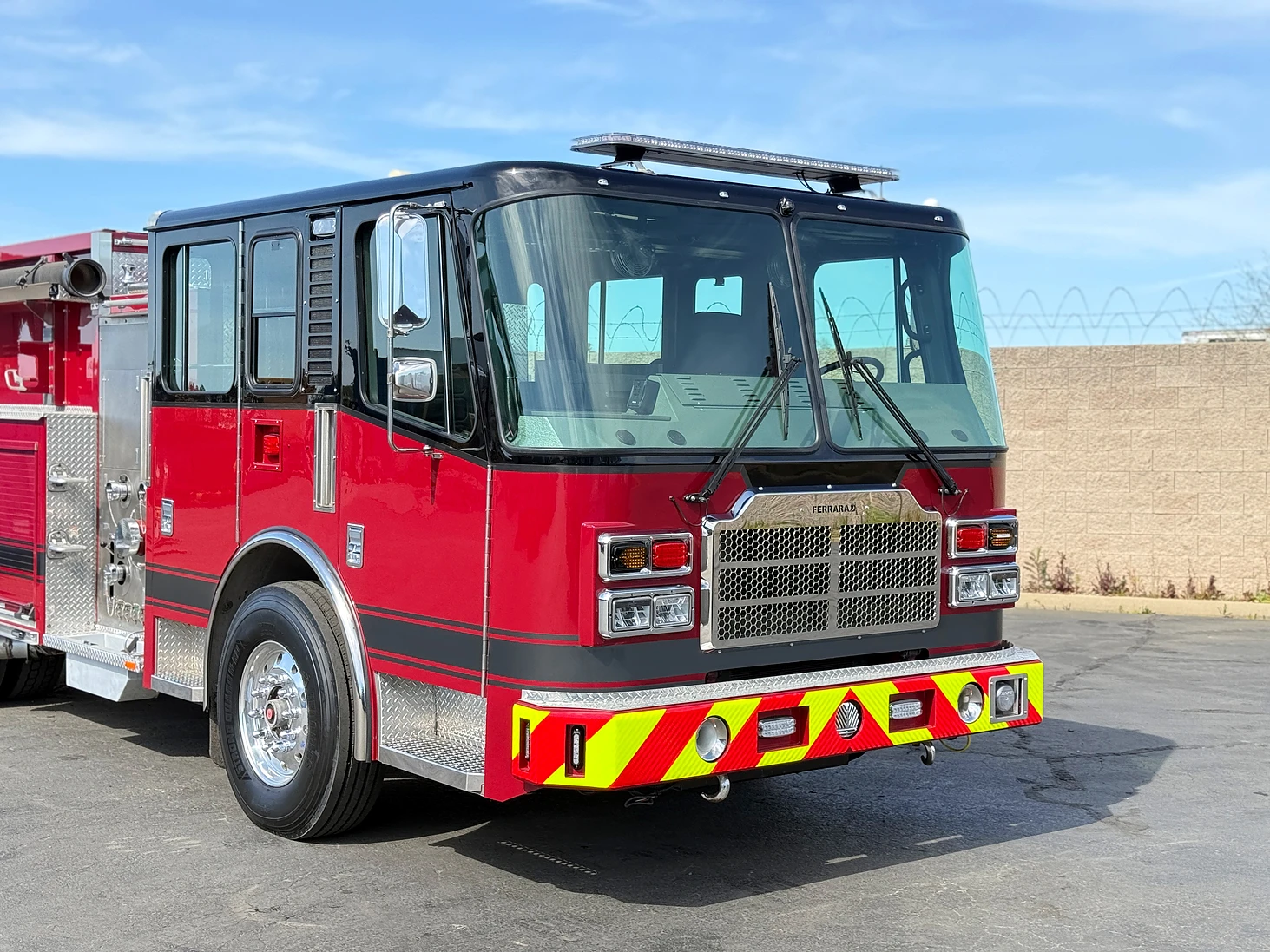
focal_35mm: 48
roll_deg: +0.2
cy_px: 476
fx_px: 1761
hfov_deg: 39.7
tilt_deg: -0.7
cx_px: 635
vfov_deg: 30.3
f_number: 1.78
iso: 100
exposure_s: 1/1377
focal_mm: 6.76
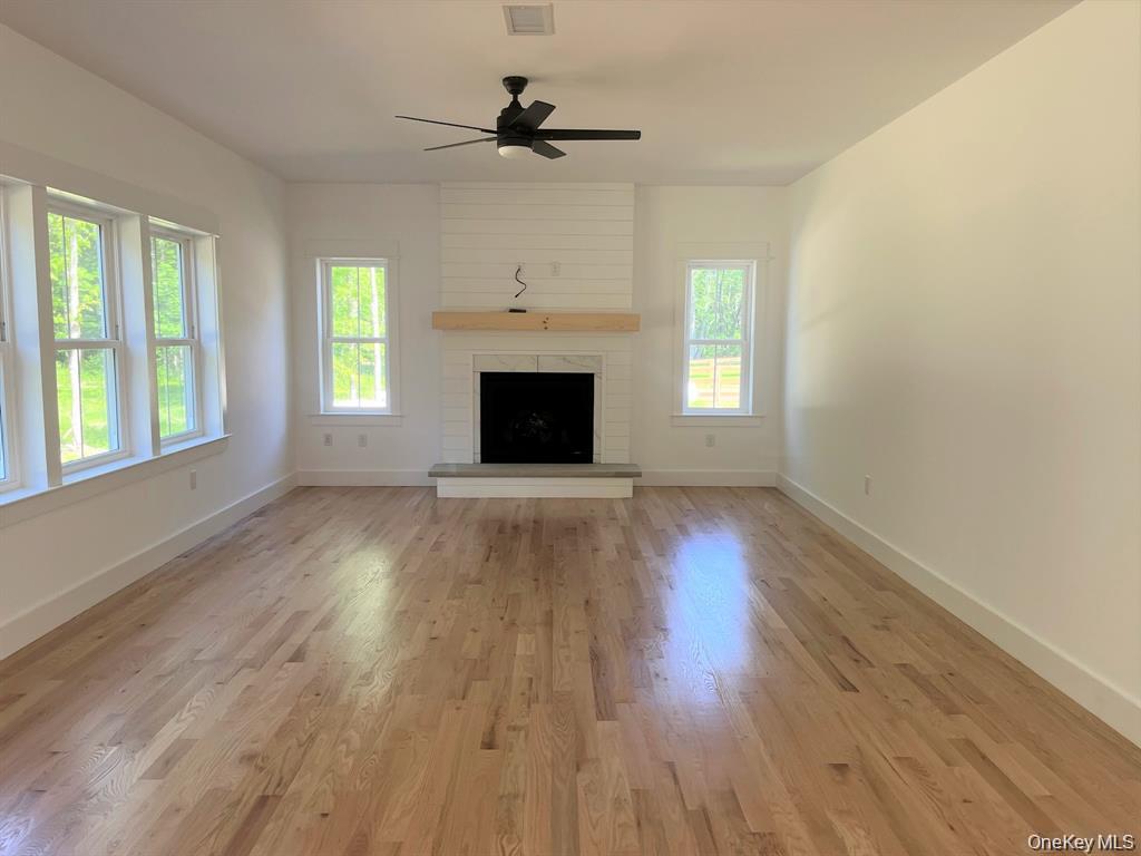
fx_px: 857
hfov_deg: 67.3
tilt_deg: -6.1
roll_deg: -1.1
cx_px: 570
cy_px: 428
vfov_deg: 53.1
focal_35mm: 26
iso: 100
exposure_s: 1/120
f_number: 1.6
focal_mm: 5.1
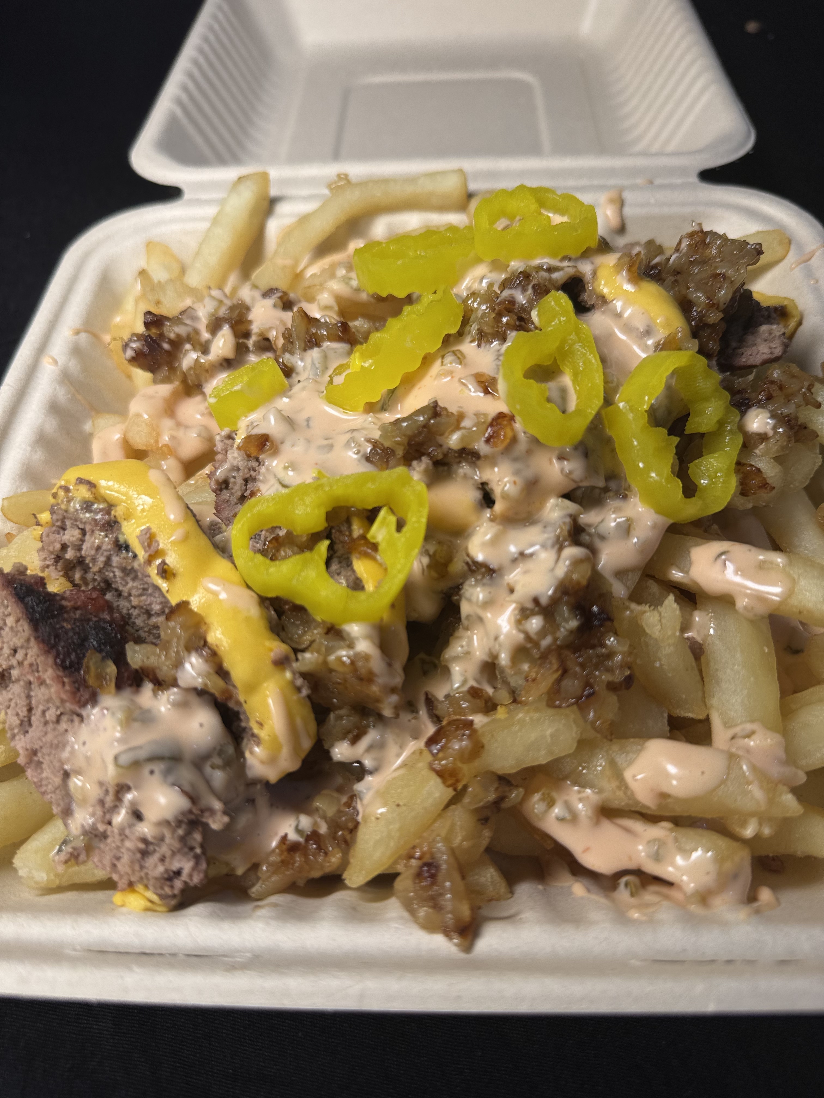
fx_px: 762
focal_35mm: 24
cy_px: 549
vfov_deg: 71.6
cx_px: 412
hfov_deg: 56.8
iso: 80
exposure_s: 1/477
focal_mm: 6.76
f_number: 1.78
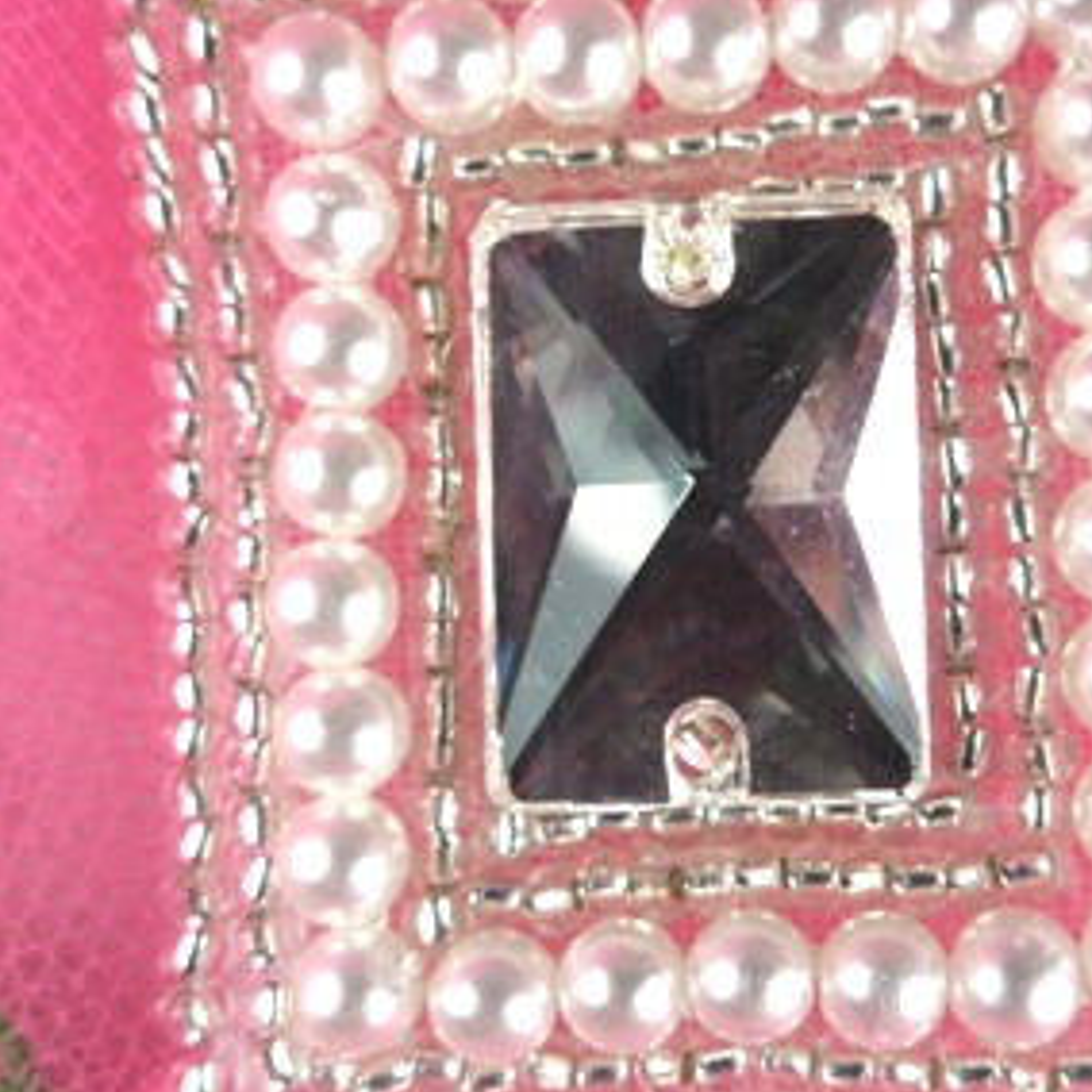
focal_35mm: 42
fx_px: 1499
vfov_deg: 40.0
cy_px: 558
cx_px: 713
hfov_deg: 39.6
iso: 80
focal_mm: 4.9
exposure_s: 1/500
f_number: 3.5
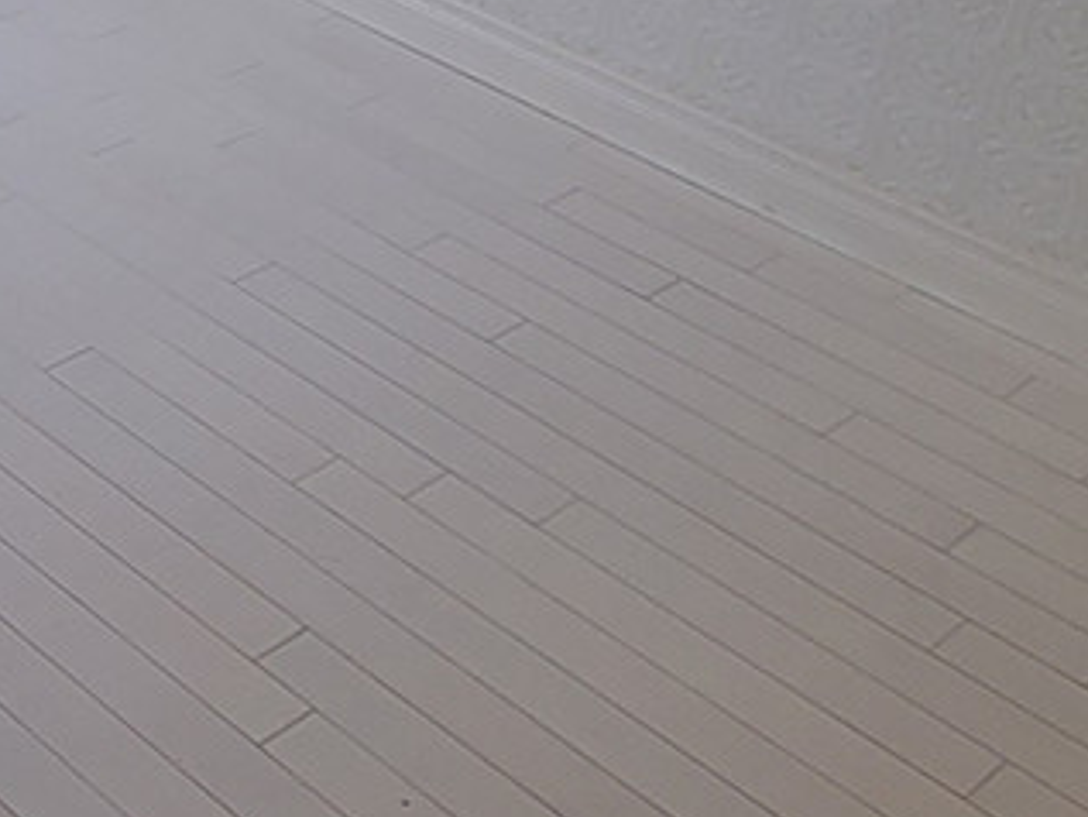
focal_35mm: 63
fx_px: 1981
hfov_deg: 26.8
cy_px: -45
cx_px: -257
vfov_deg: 22.2
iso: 100
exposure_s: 1/60
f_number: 2.2
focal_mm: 2.2
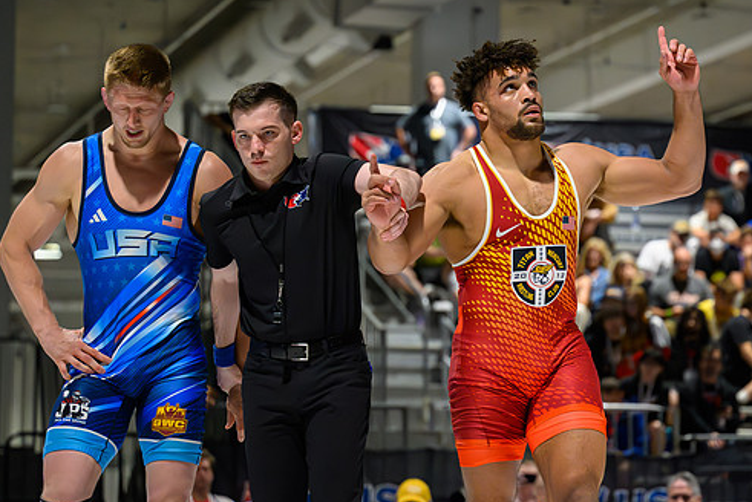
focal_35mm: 141
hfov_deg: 14.5
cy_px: 243
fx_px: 2947
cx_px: 527
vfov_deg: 9.7
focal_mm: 87
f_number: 2.8
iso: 8000
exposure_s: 1/800
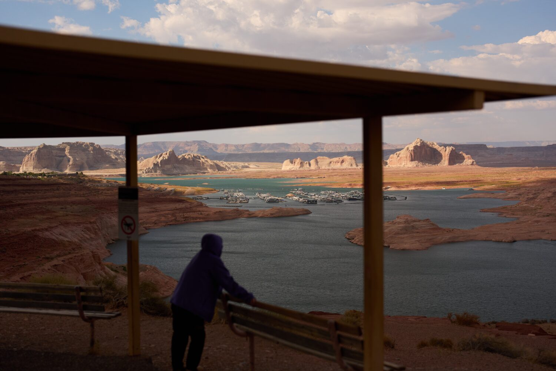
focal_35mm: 50
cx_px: 278
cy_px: 186
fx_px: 772
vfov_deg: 27.0
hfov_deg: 39.6
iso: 400
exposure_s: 1/20000
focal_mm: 50
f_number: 2
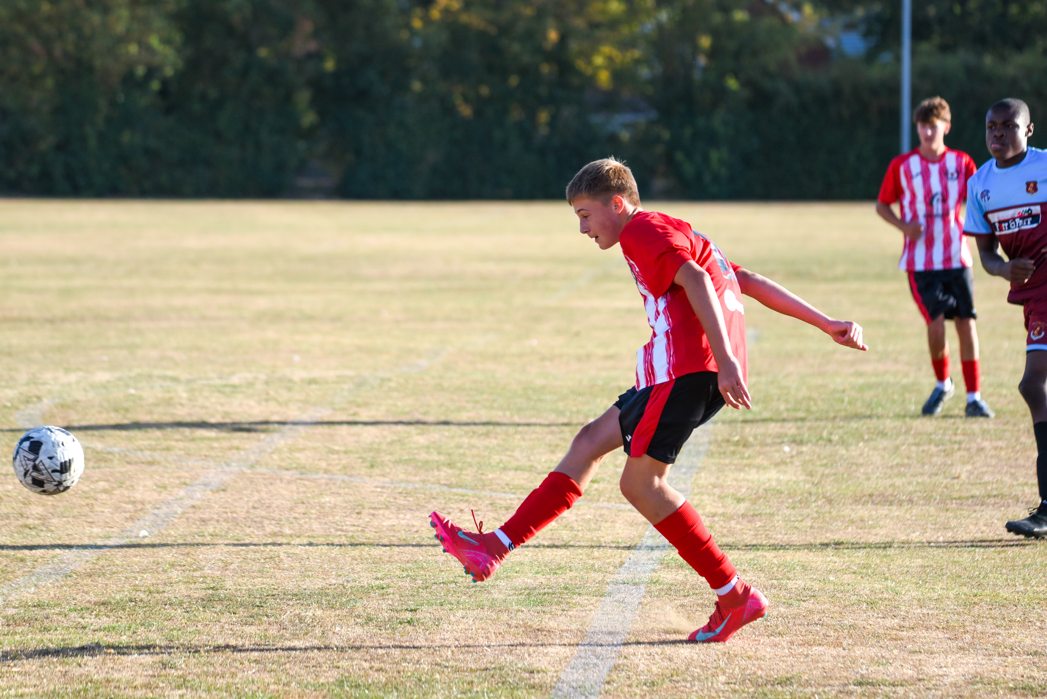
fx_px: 6110
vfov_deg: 6.5
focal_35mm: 210
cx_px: 524
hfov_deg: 9.8
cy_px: 350
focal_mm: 210
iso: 1000
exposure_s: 1/3200
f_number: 5.3
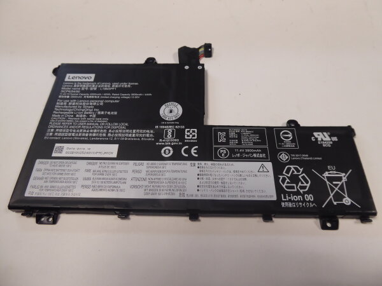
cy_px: 143
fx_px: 276
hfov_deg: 69.4
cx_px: 191
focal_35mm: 25
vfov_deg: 54.9
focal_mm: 4.3
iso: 250
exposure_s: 1/60
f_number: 3.3
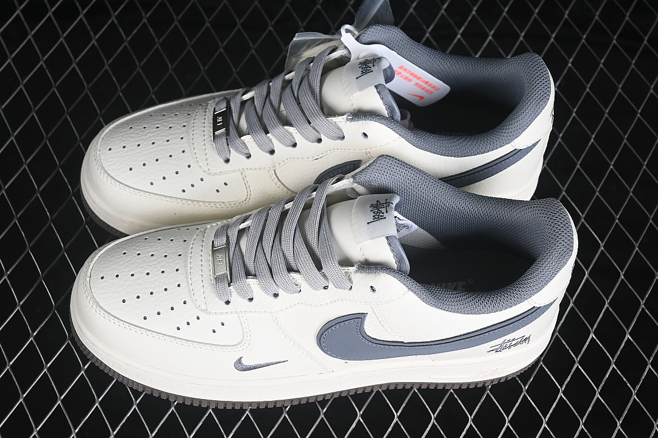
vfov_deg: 18.2
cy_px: 219
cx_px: 329
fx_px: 1371
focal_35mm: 75
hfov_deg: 27.0
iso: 160
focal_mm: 50
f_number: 7.1
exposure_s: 1/80
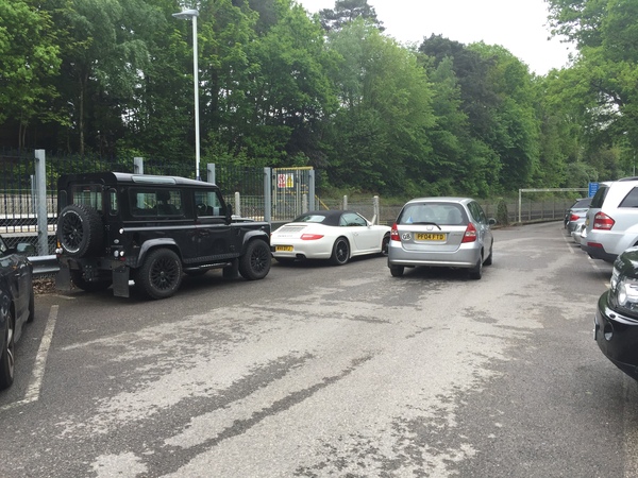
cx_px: 319
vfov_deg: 48.2
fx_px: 534
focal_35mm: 29
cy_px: 239
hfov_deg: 61.7
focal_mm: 4.15
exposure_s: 1/327
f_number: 2.2
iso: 32
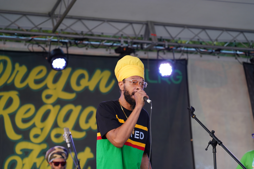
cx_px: 127
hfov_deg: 19.5
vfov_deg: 13.0
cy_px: 84
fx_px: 741
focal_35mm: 105
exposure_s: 1/160
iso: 800
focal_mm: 105
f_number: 4
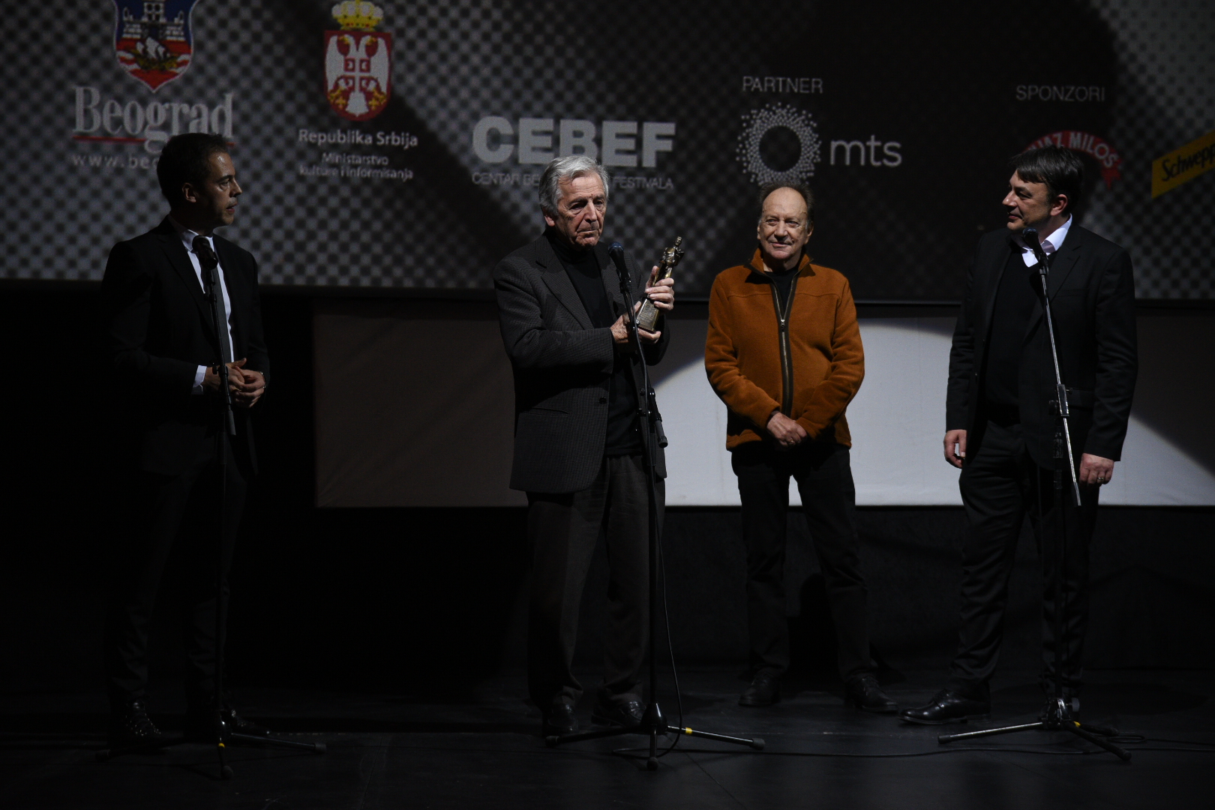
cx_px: 608
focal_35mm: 105
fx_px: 3543
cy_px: 405
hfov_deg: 19.5
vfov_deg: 13.0
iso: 1600
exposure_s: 1/250
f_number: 4
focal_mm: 105
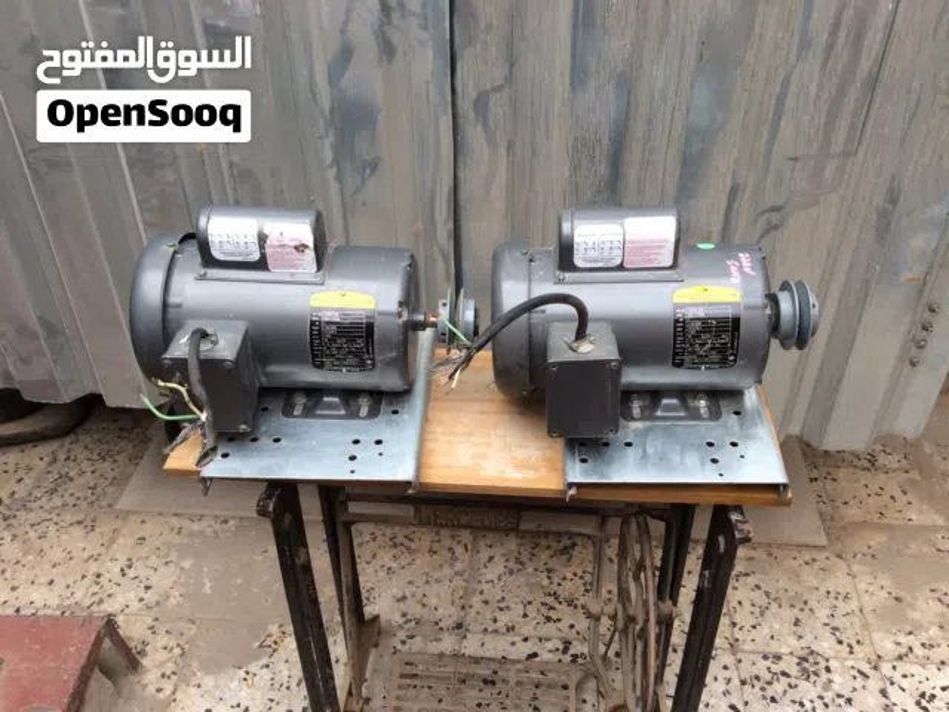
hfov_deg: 56.8
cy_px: 356
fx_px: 877
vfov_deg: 44.2
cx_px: 474
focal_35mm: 32
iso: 40
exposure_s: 1/50
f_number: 2.4
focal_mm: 3.3
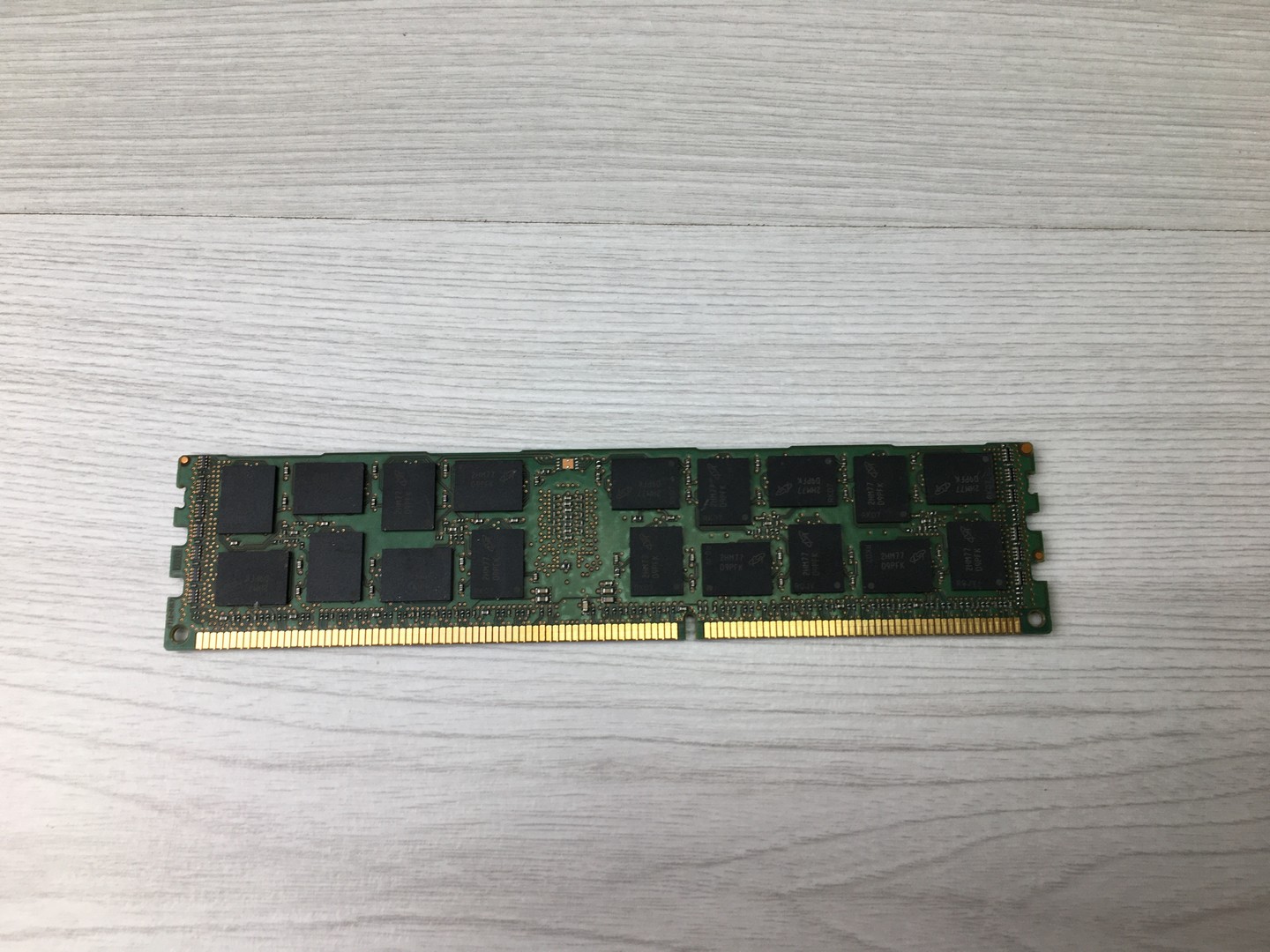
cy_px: 476
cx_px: 635
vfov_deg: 48.2
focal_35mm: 29
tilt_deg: -77.5
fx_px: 1064
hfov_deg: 61.7
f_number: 2.2
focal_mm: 4.15
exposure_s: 1/100
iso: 25
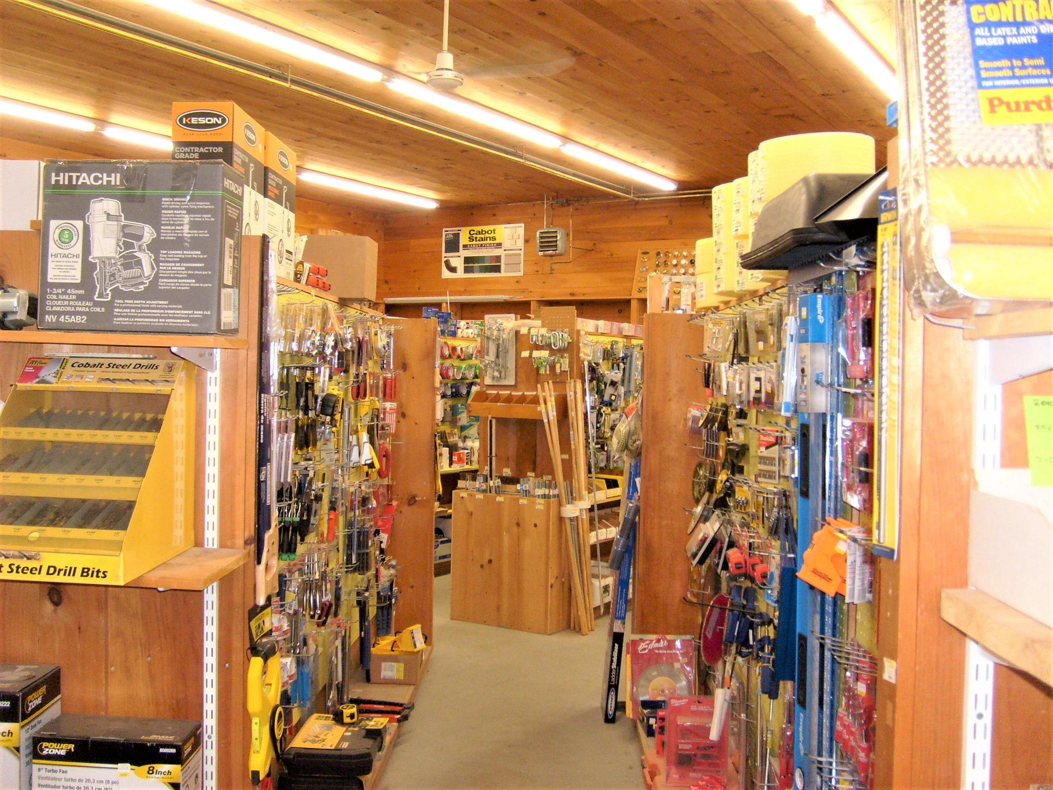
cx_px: 526
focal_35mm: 35
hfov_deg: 52.6
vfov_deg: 40.7
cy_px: 395
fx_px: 1065
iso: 100
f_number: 2.8
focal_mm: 5.8
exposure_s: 1/45
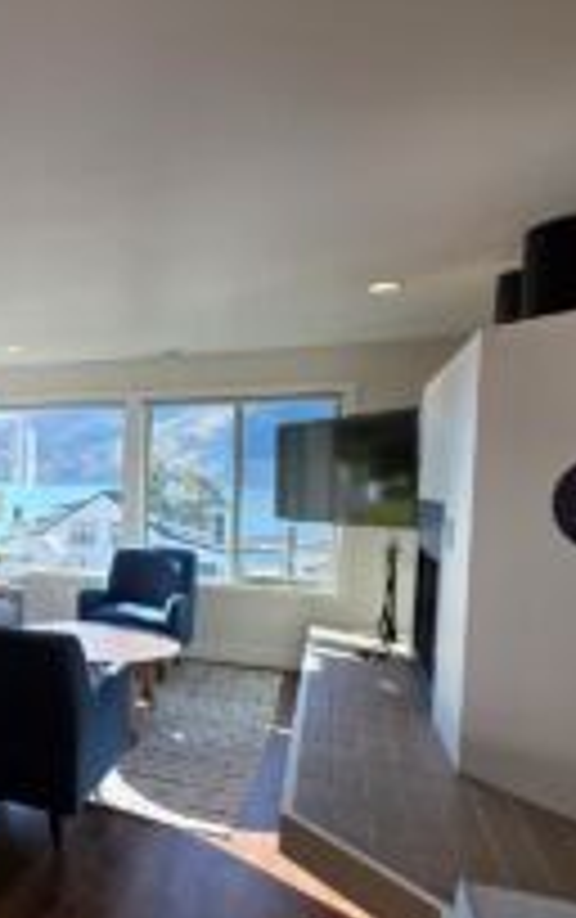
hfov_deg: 39.4
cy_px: 518
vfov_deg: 68.1
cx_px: -27
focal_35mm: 27
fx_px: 676
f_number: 1.9
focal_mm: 2.2
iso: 25
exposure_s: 1/120
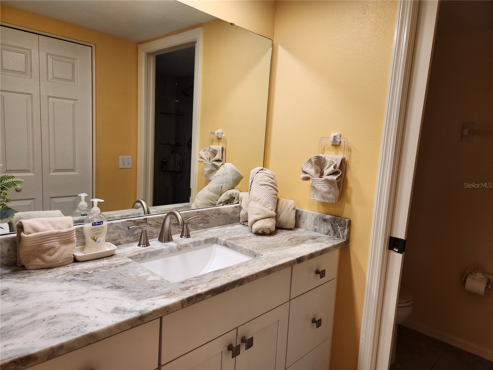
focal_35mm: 23
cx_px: 246
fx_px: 328
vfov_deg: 58.9
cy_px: 185
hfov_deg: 73.9
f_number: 1.8
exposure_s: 1/120
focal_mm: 5.4
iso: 80
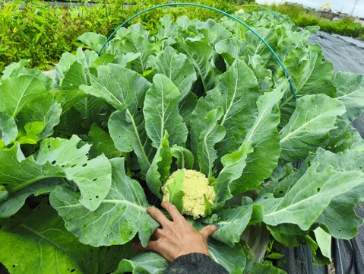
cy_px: 137
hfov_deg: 73.9
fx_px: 242
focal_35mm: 23
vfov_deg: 58.9
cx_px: 182
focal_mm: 6.14
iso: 50
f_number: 1.65
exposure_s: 1/203
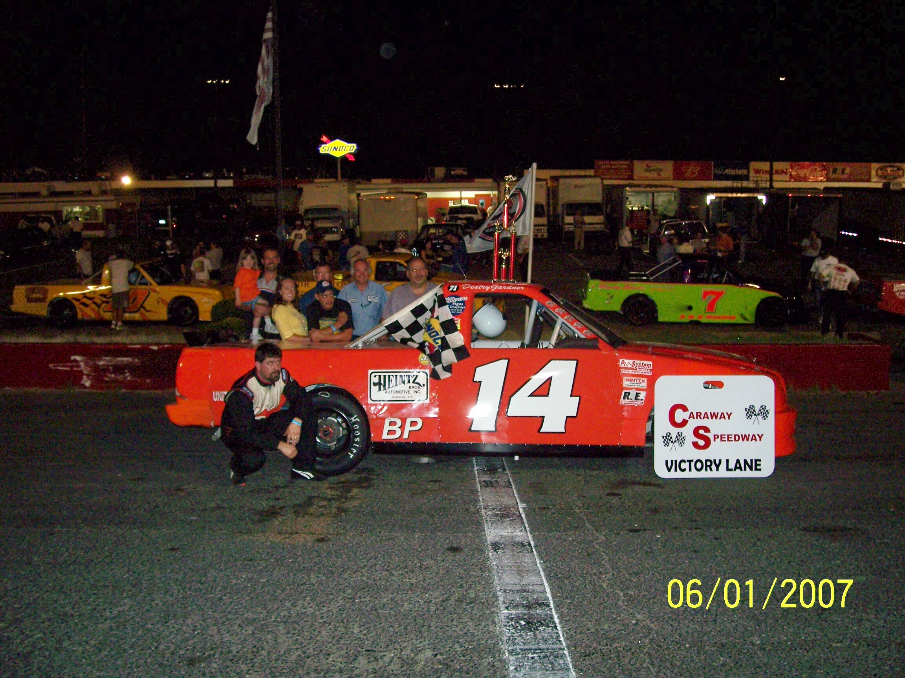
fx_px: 889
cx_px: 452
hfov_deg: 54.0
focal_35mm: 34
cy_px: 339
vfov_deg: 41.8
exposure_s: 1/60
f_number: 2.7
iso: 160
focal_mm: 5.6
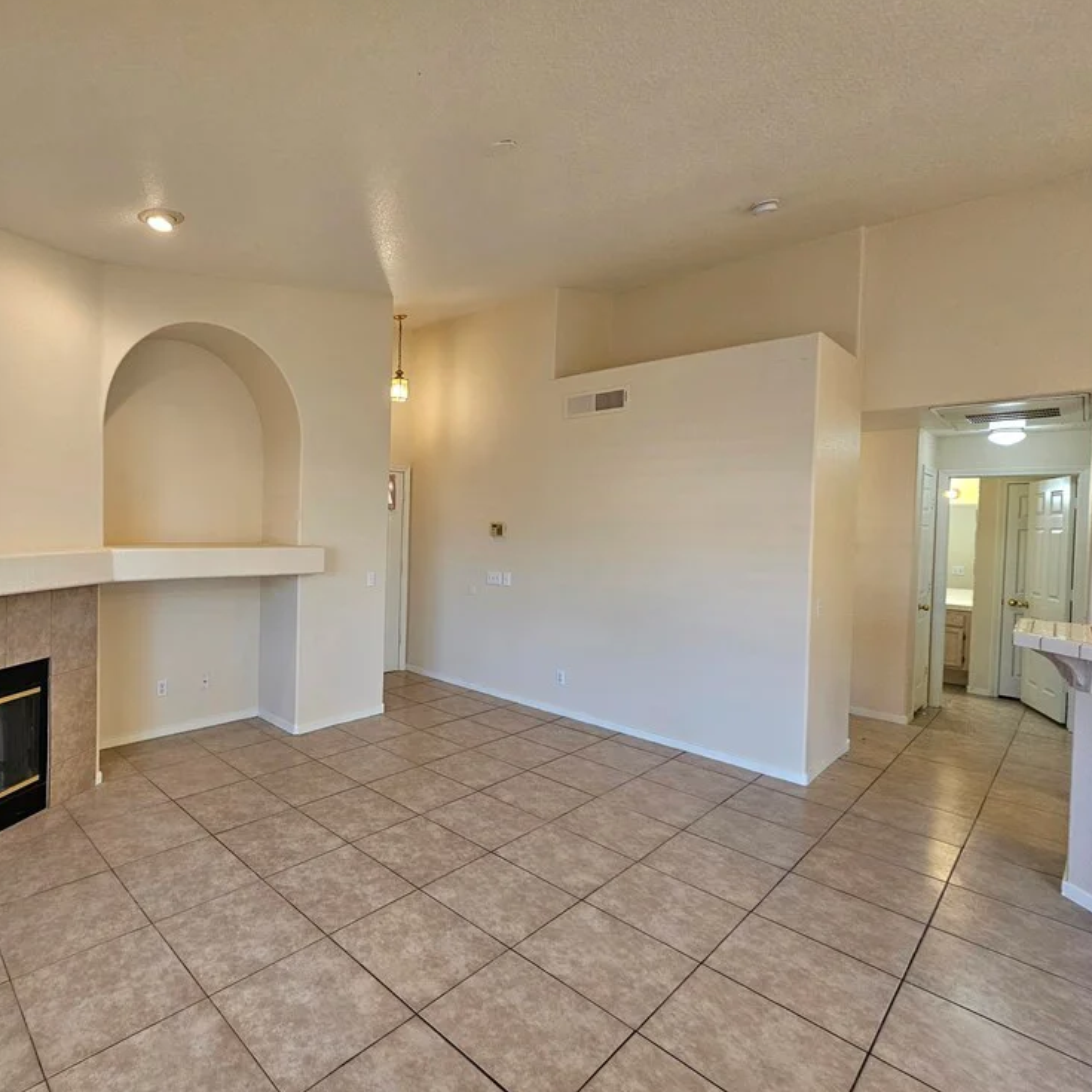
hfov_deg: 84.6
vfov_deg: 87.4
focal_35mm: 16
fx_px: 571
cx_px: 370
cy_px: 533
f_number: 2.2
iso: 160
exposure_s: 1/60.2
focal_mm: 2.2
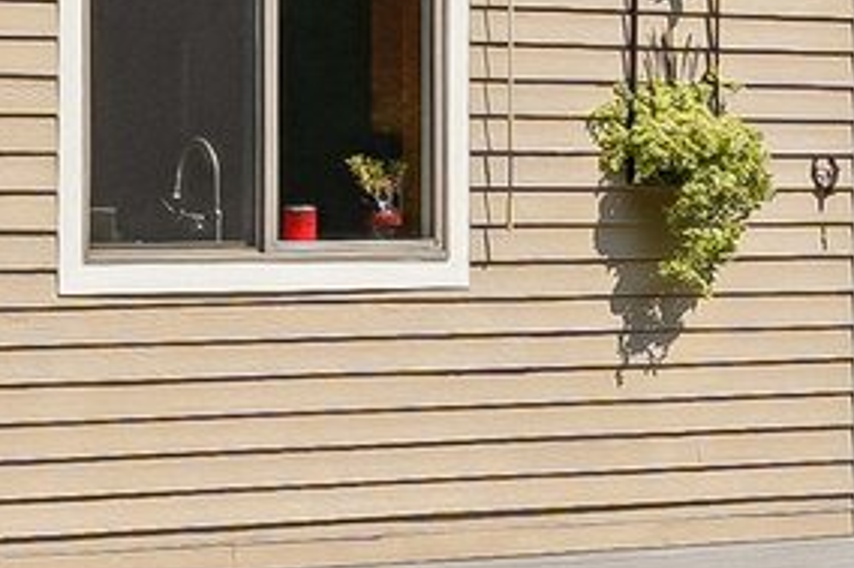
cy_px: -83
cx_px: 277
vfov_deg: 5.3
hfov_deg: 7.9
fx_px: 6164
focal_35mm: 260
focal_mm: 24
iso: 100
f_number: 8
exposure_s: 1/125
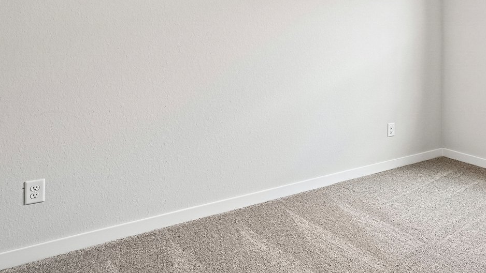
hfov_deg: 54.1
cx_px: 427
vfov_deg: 35.2
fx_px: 412
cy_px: 43
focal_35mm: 32
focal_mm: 14
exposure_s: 1/15
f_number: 8
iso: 250
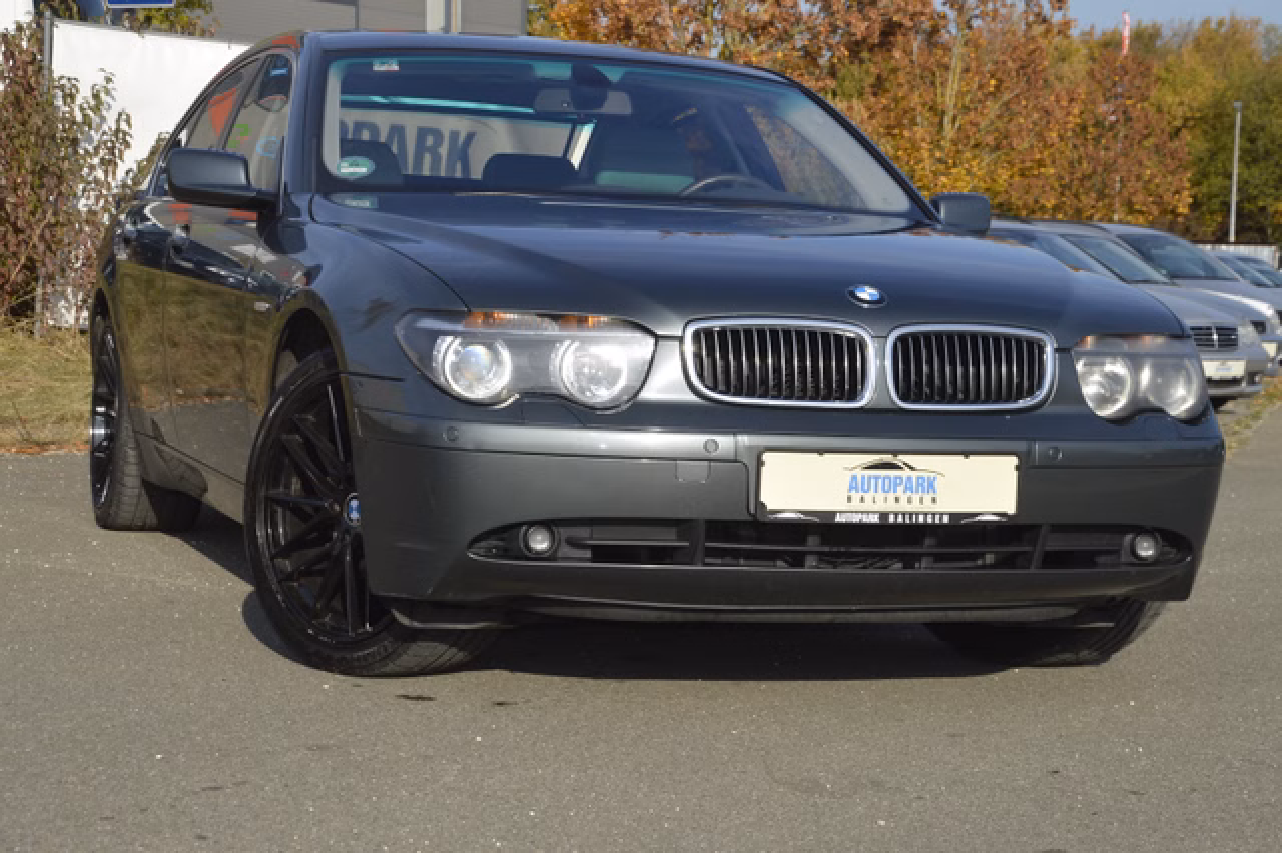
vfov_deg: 18.2
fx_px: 2669
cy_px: 426
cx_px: 641
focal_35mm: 75
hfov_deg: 27.0
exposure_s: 1/200
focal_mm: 50
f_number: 10
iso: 100
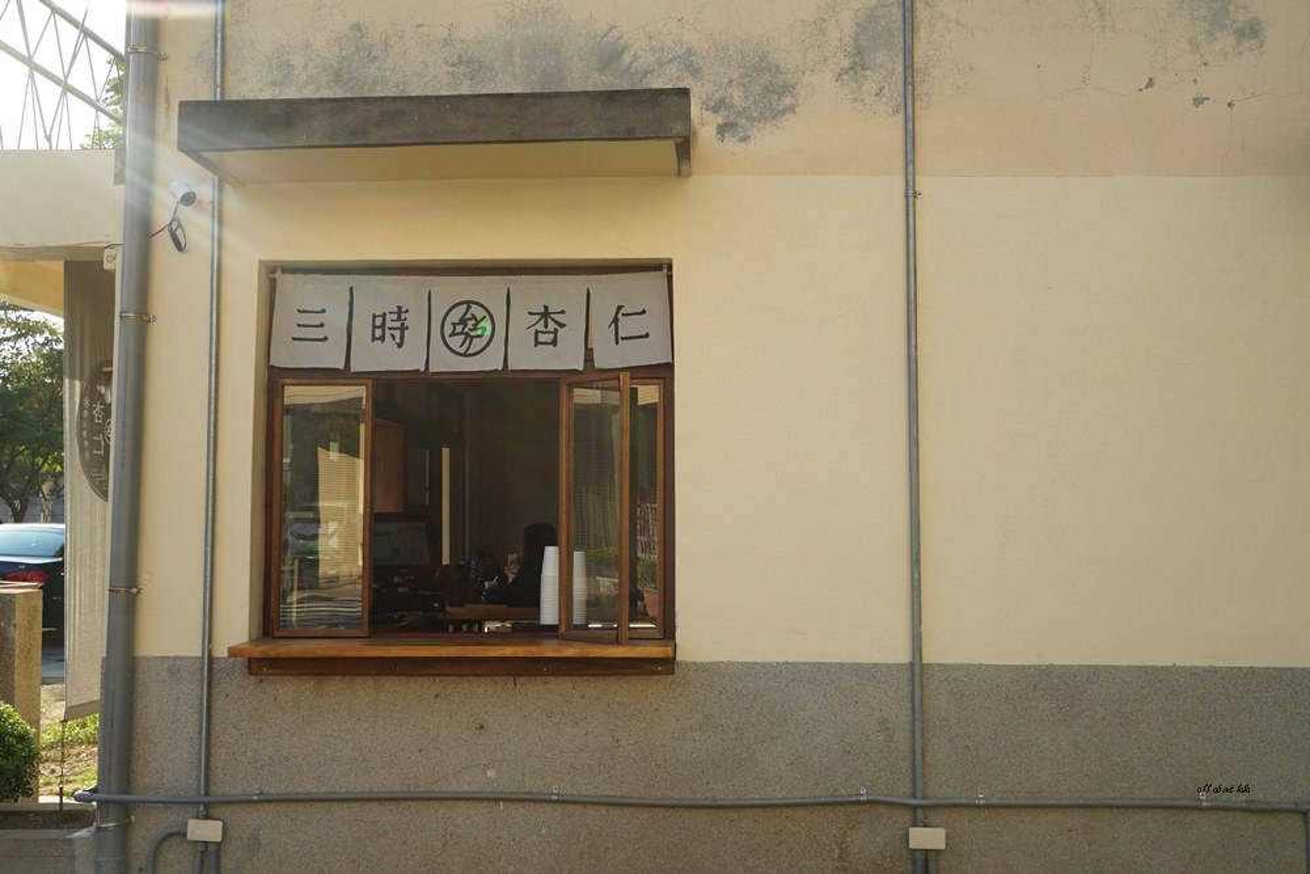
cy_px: 437
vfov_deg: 35.1
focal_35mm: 38
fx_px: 1383
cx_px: 655
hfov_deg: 50.7
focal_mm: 38
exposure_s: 1/100
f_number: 7.1
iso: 100
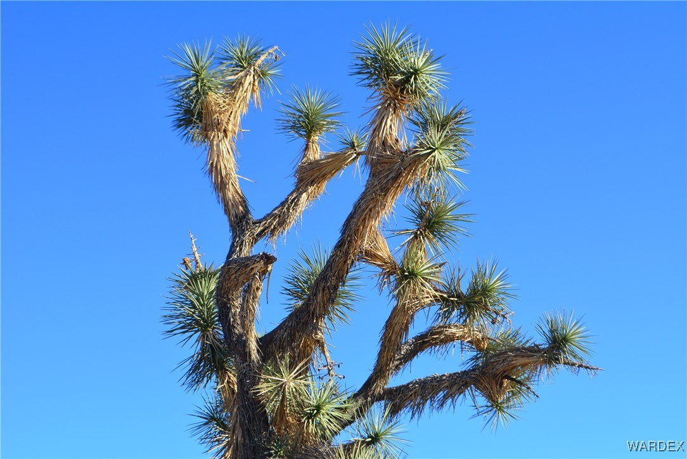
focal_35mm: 82
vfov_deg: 16.6
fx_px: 1575
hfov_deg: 24.6
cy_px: 230
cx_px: 344
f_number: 10
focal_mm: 55
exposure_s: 1/320
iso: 200
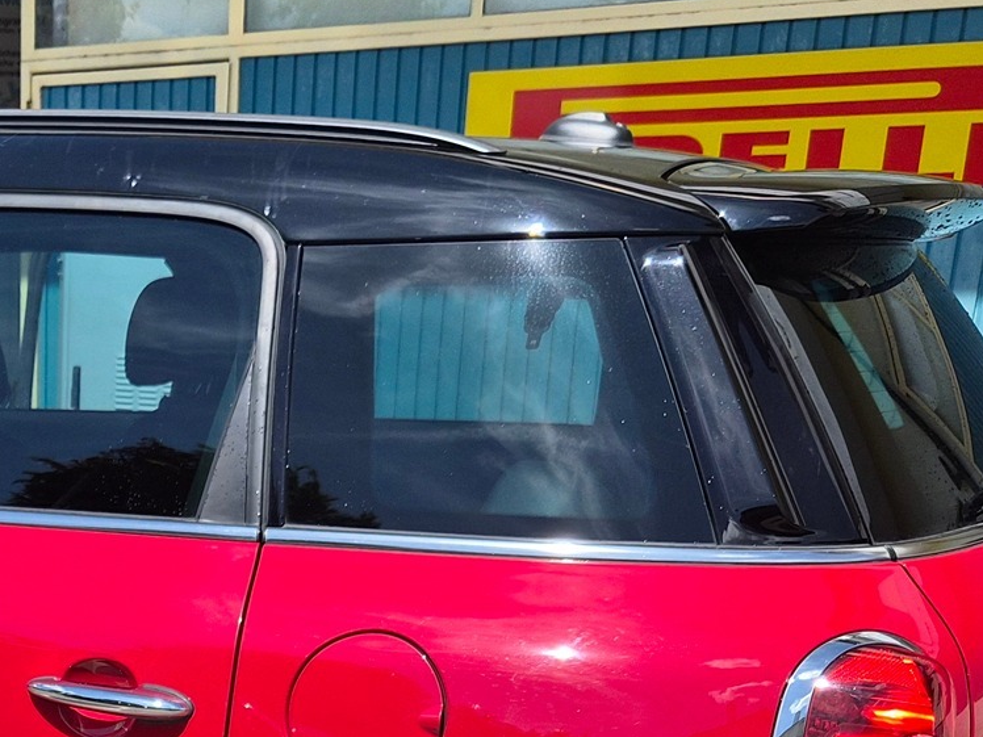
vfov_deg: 22.1
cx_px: 53
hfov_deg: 29.6
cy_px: 853
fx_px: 1761
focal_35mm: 62
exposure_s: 1/5328
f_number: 1.8
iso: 80
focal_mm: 5.4
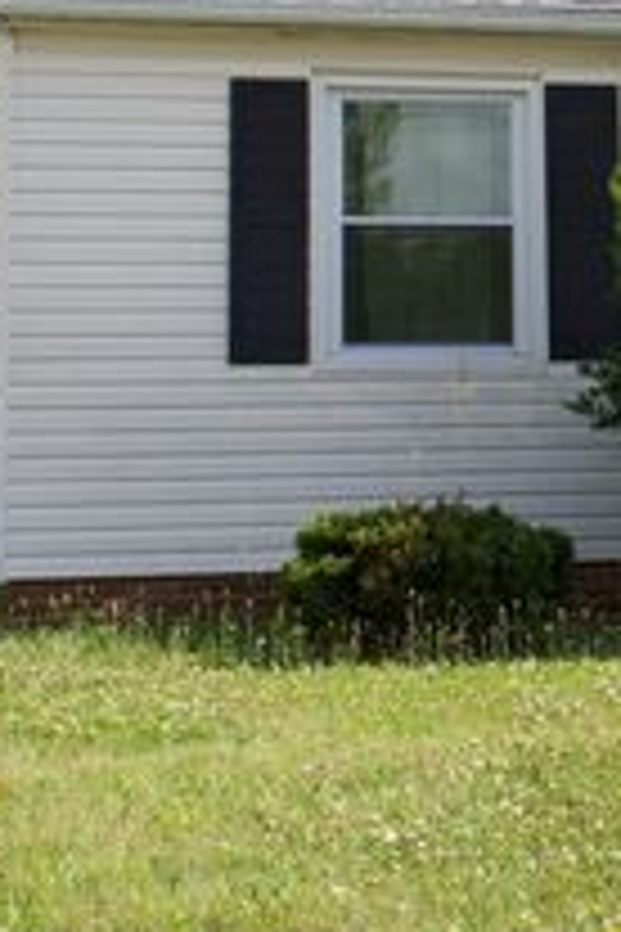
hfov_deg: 13.5
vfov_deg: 21.5
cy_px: 227
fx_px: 2432
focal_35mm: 94
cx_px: 990
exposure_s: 1/800
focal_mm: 26
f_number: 14
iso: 1250
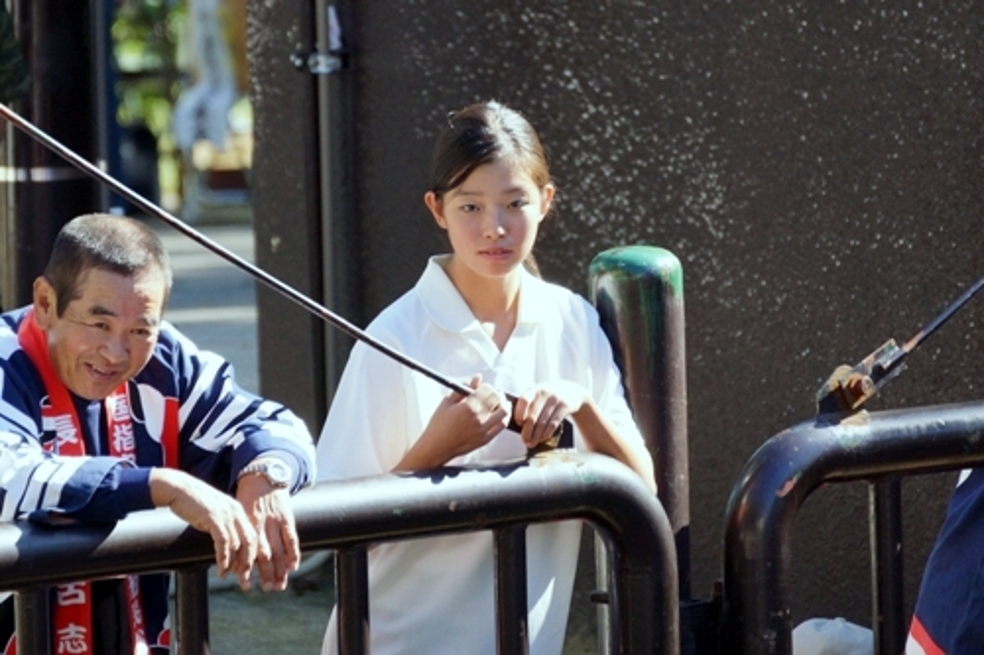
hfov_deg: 4.6
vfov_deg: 3.1
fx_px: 12295
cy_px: 328
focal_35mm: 450
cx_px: 492
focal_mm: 300
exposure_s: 1/500
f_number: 5.6
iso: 500
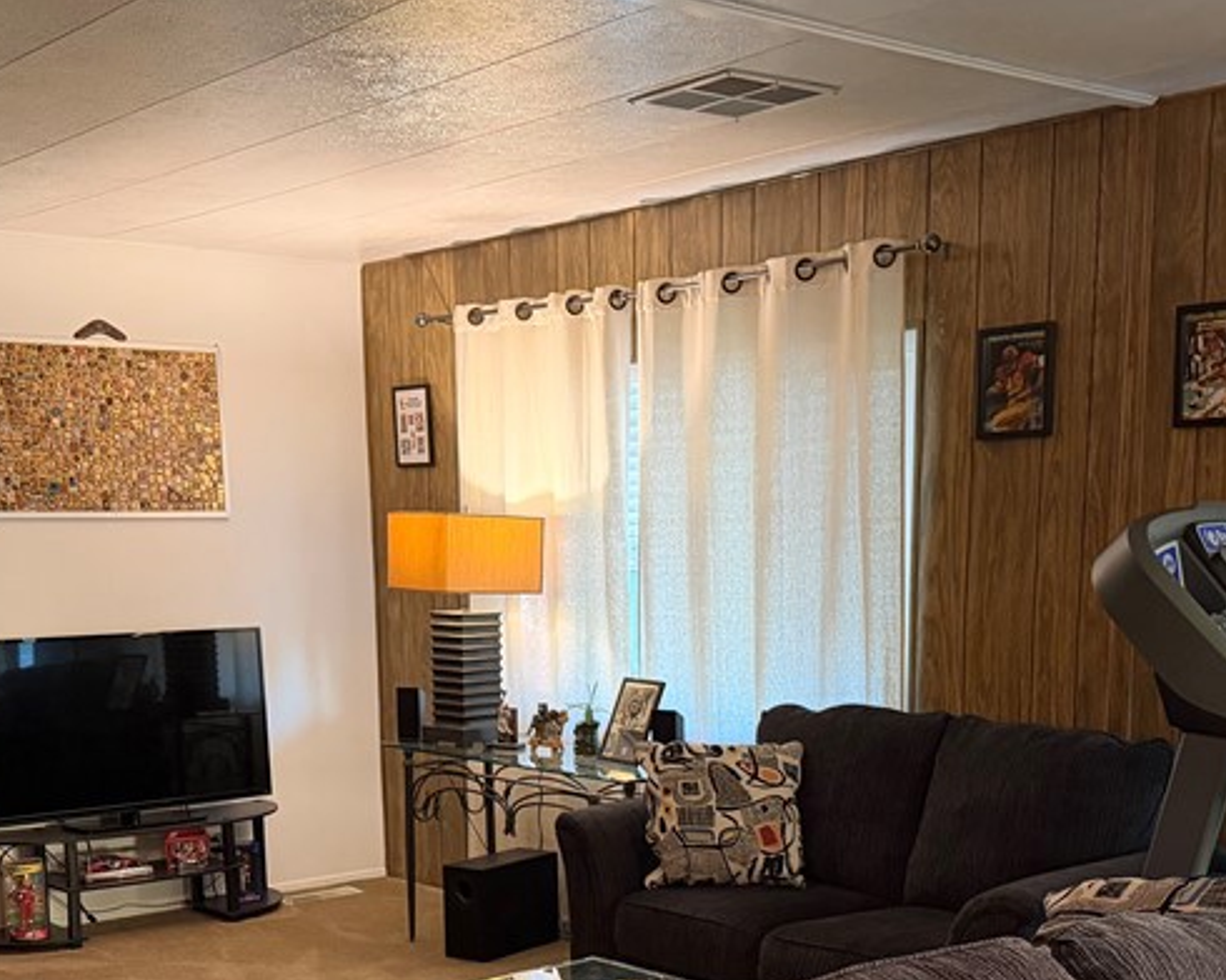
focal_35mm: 49
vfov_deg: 29.9
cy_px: 832
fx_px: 1778
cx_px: 605
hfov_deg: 38.0
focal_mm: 6.76
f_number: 1.78
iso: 640
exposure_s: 1/60
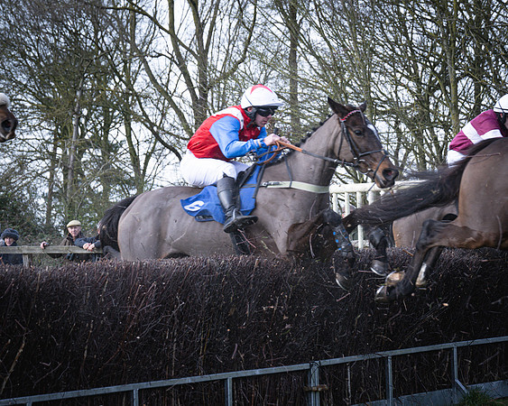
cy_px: 203
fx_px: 1778
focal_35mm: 118
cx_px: 305
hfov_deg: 16.2
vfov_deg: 13.0
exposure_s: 1/1000
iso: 400
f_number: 4
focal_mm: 70
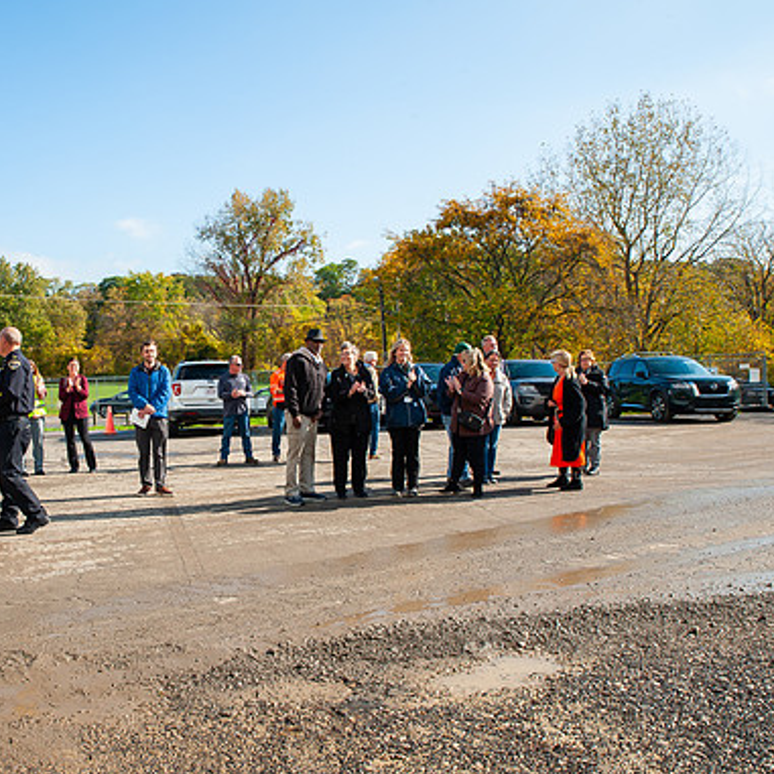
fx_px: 784
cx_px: 248
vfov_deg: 52.5
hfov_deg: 51.4
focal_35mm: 31
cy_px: 384
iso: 400
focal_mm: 24
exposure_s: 1/200
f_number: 16
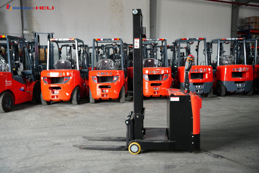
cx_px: 130
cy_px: 86
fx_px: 275
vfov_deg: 34.9
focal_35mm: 38
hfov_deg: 50.5
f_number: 3.5
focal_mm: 38.2
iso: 1600
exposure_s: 1/125
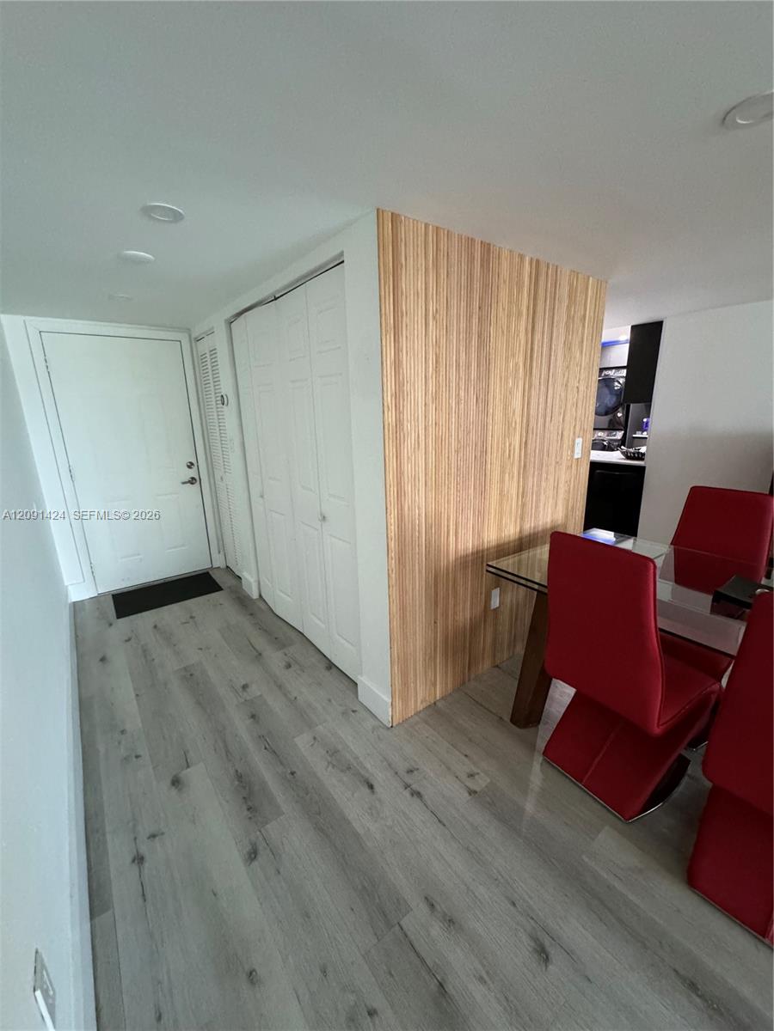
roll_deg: +2.2
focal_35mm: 14
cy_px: 516
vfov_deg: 102.1
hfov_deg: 85.7
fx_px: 417
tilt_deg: -14.7
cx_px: 387
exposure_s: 1/60
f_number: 2.2
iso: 1000
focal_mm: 2.22
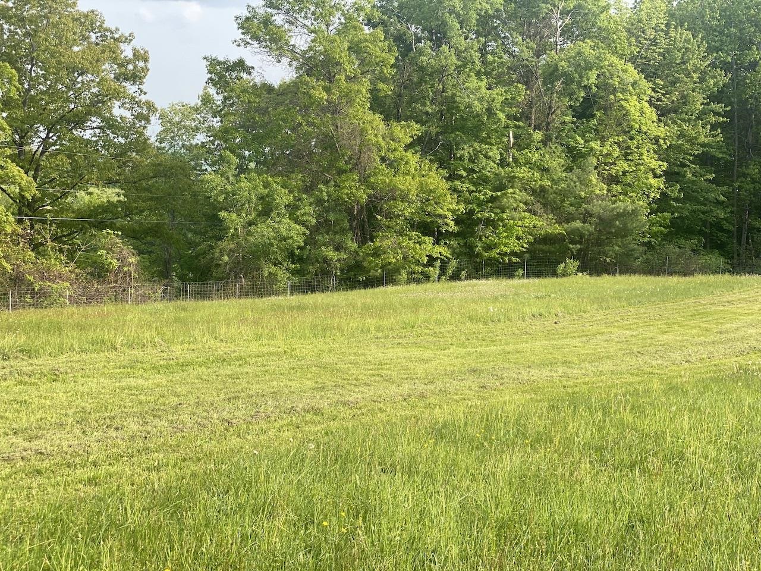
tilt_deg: -4.5
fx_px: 1143
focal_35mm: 52
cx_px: 380
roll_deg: -2.5
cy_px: 286
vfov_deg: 28.0
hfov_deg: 36.8
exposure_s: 1/448
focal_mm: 6
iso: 20
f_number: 2
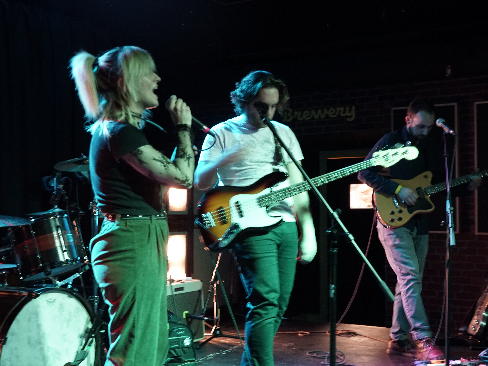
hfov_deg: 38.9
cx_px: 244
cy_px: 184
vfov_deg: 29.7
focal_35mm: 49
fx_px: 691
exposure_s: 1/8
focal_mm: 45
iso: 4000
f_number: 6.3
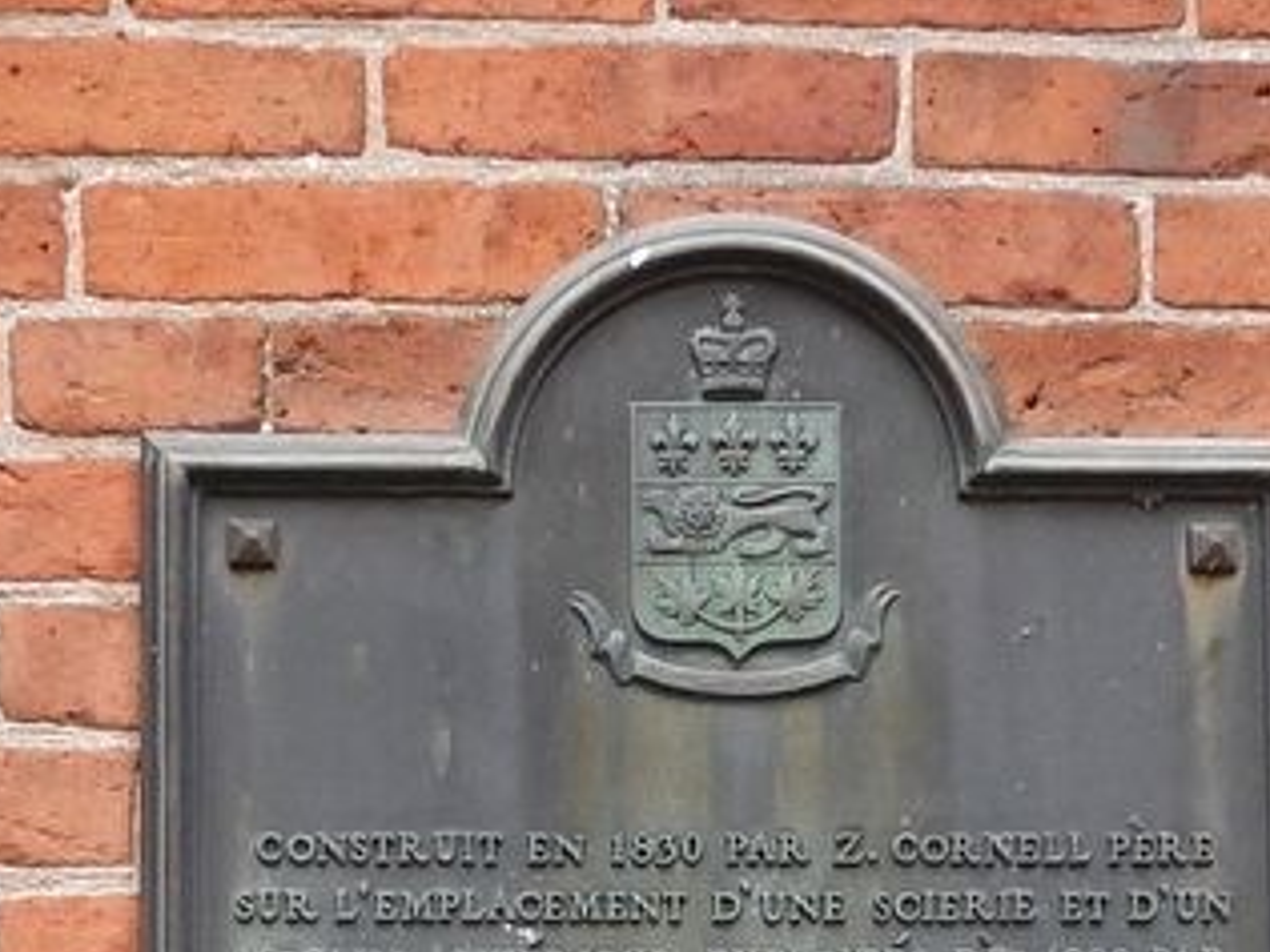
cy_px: 1137
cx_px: 707
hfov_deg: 22.7
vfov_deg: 16.5
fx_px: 3155
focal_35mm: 86
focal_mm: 6.1
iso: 400
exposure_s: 1/160
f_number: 4.2
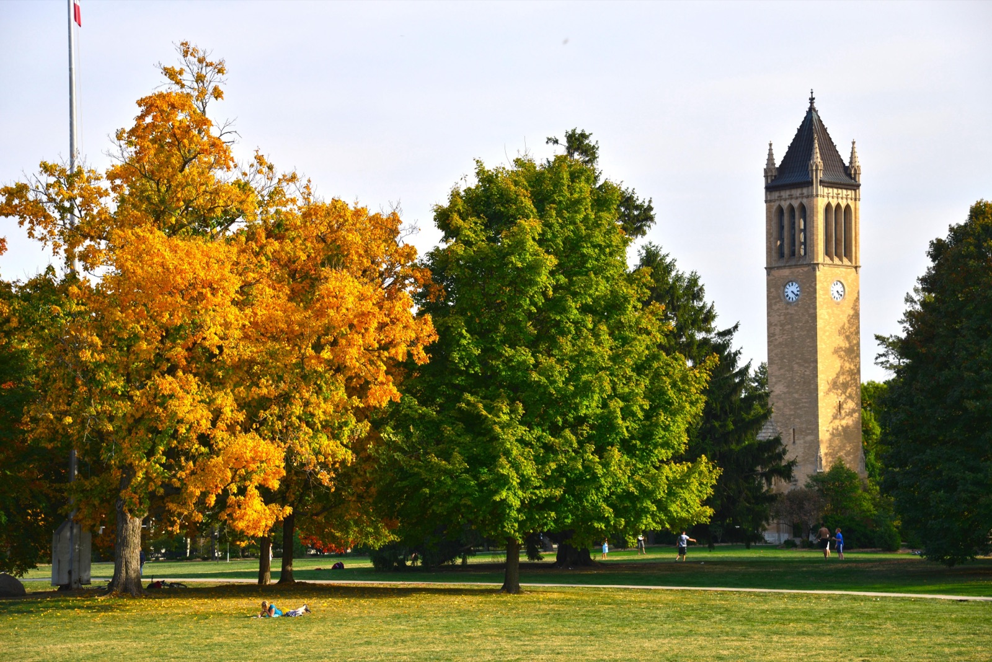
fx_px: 2536
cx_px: 496
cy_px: 331
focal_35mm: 92
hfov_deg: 22.1
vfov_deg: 14.9
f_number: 8
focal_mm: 92
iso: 100
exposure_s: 1/60
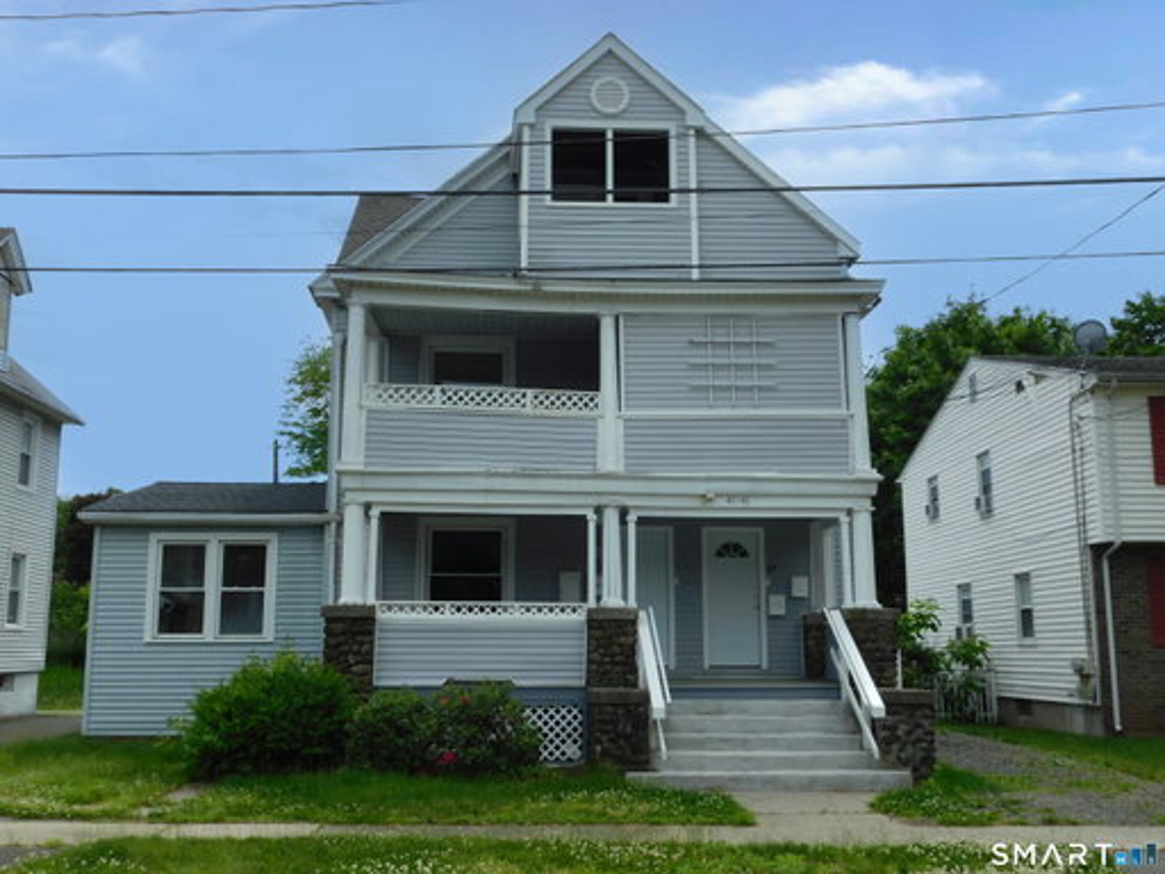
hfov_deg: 51.4
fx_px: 1212
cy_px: 437
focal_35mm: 36
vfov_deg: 39.7
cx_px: 582
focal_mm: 6.3
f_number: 3.5
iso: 125
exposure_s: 1/1250
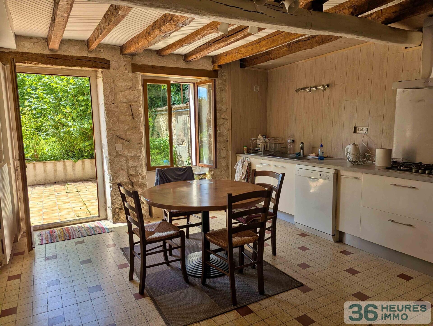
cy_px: 163
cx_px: 216
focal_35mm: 24
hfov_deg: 71.5
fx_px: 301
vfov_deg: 56.9
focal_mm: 6.81
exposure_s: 1/618
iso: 39
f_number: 1.85
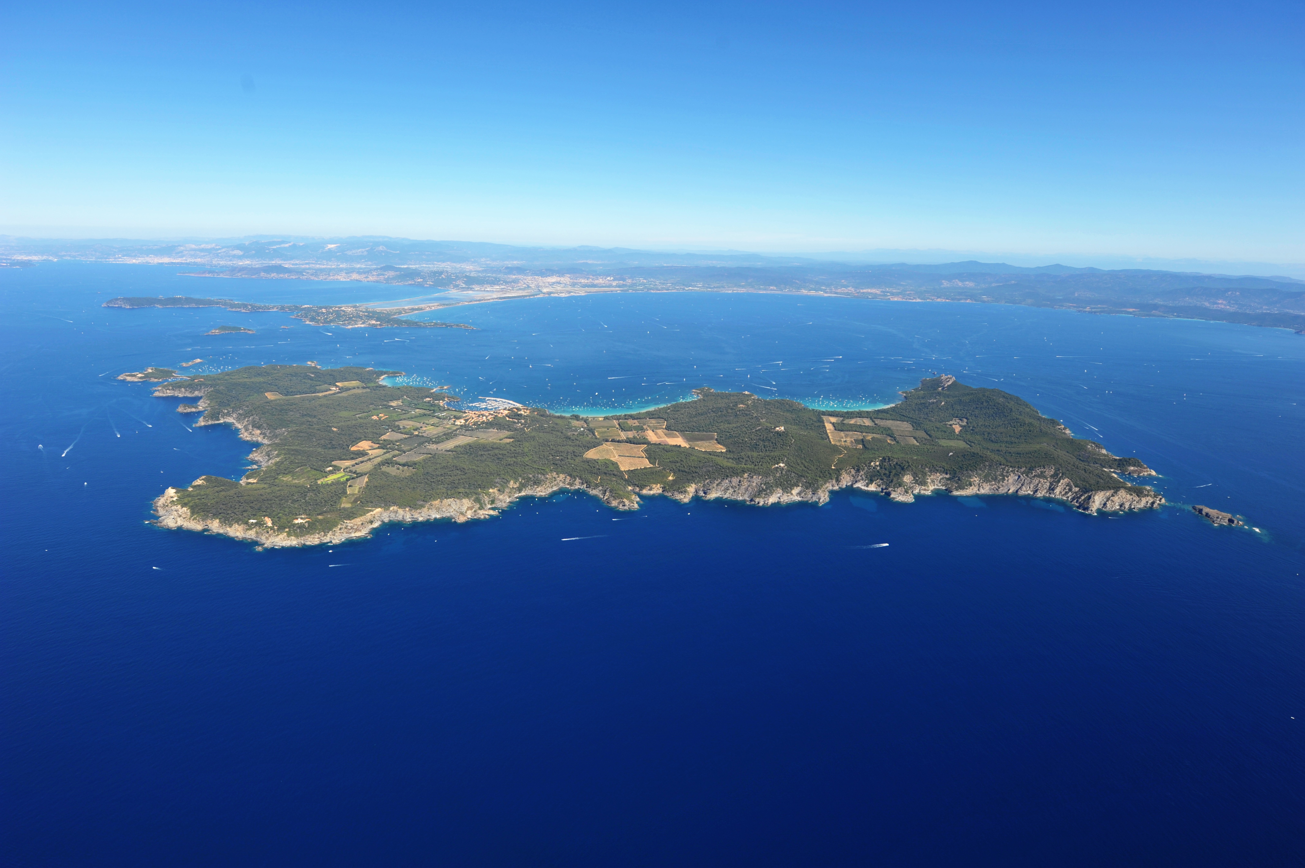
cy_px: 434
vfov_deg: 67.3
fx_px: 652
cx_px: 652
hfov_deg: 90.0
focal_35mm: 18
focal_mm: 18
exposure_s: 1/800
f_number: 6.3
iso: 200
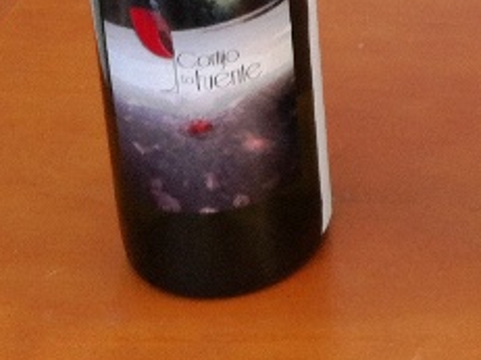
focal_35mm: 155
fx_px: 2153
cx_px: 789
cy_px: -272
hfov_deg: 12.0
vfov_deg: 9.2
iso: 80
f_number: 2.8
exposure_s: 1/120
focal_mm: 3.85
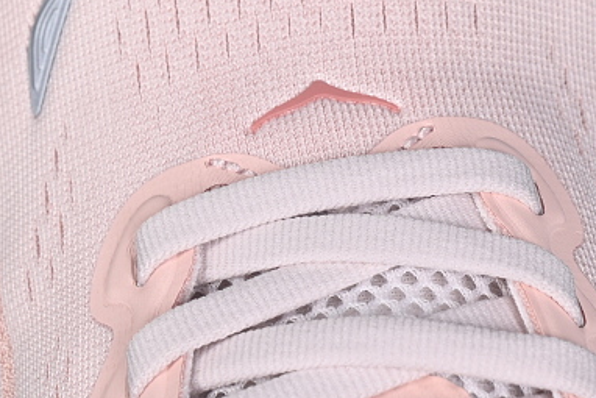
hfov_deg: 9.7
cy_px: 106
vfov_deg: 6.5
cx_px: 284
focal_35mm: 212
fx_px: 3511
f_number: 7.1
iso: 160
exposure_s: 1/80
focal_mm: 50
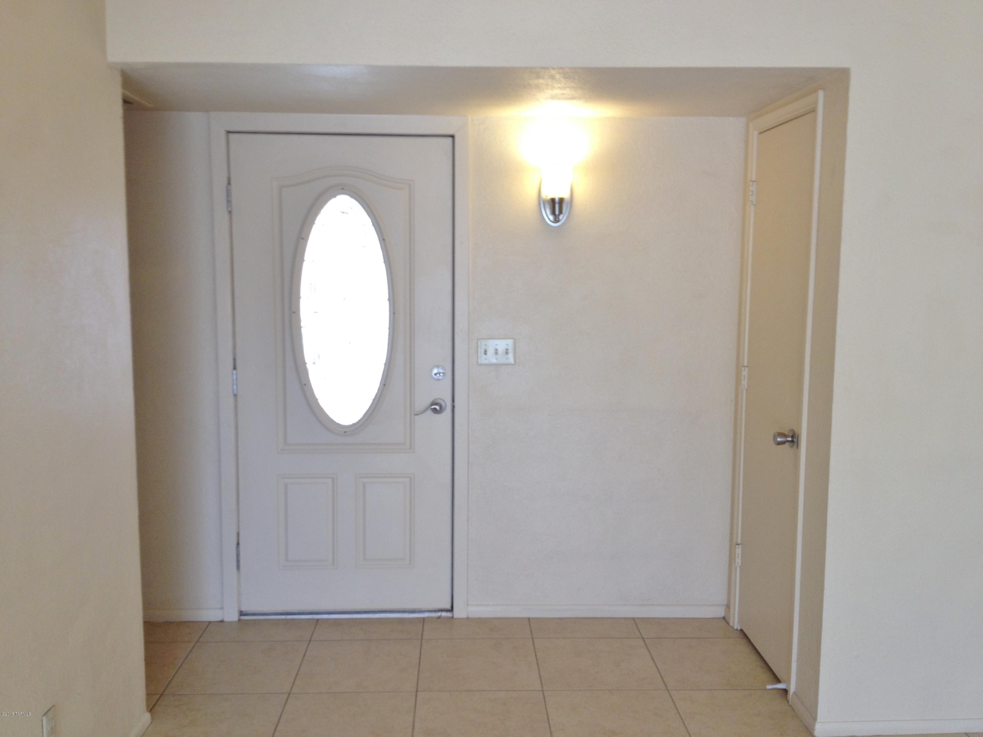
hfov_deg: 52.6
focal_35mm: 35
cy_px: 368
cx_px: 492
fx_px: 994
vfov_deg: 40.7
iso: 64
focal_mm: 4.28
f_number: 2.4
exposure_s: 1/20
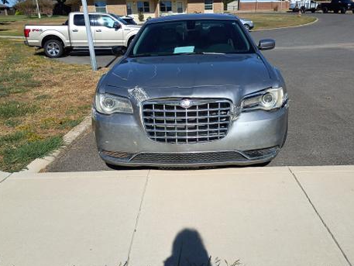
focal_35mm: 32
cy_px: 130
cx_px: 186
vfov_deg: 44.2
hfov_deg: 56.8
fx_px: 327
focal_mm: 4.27
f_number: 1.8
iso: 100
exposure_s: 1/1992
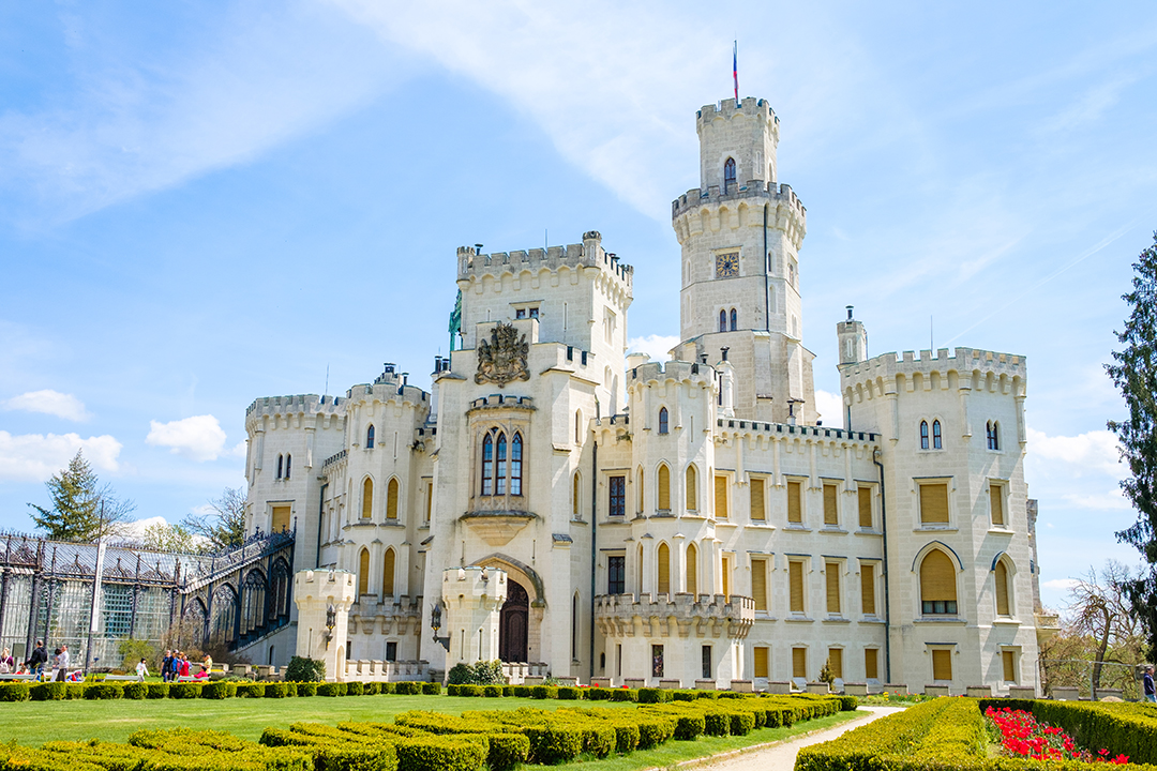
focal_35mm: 35
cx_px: 578
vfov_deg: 37.9
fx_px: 1125
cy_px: 386
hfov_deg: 54.4
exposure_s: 1/800
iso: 320
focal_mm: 23
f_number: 6.4
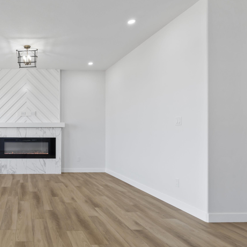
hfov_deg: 53.7
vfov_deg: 60.9
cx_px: 27
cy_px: 131
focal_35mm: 26
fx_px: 210
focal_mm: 17
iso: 250
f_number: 9
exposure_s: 1/6
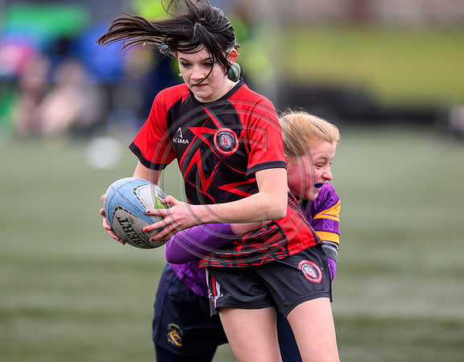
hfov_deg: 4.4
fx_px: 6049
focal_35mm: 445
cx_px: 192
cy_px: 181
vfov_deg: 3.4
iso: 500
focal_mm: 400
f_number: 3.2
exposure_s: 1/1250
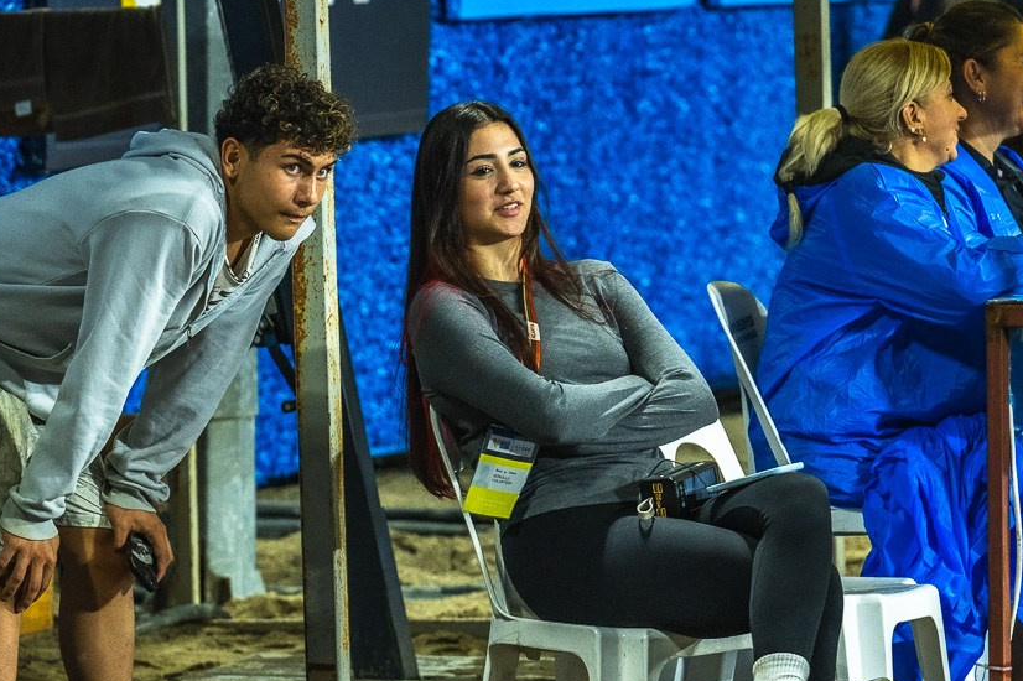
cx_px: 498
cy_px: 432
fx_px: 7925
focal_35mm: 279
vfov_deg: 4.9
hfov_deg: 7.4
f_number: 3.5
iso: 2000
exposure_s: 1/250
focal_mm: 120
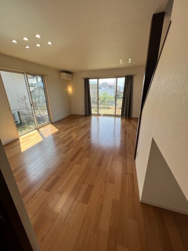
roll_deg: +1.8
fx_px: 94
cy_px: 126
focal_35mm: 13
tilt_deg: -17.6
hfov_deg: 89.9
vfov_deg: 106.2
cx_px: 94
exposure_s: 1/174
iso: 32
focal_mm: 1.57
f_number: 1.8
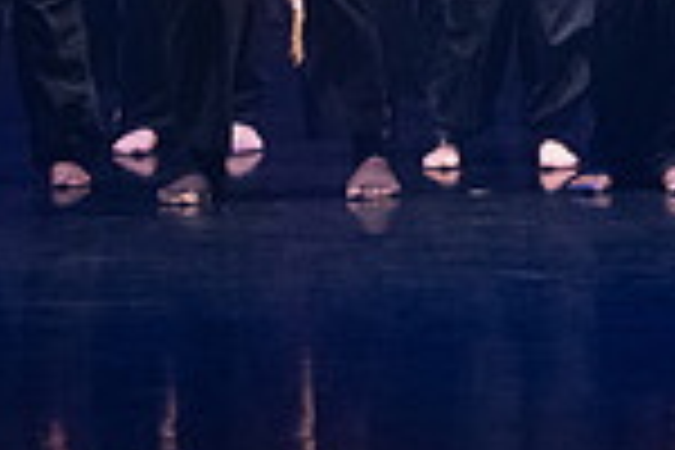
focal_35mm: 398
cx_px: 584
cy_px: -253
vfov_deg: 3.4
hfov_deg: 5.2
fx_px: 7462
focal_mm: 75
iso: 4000
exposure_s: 1/400
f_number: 3.5
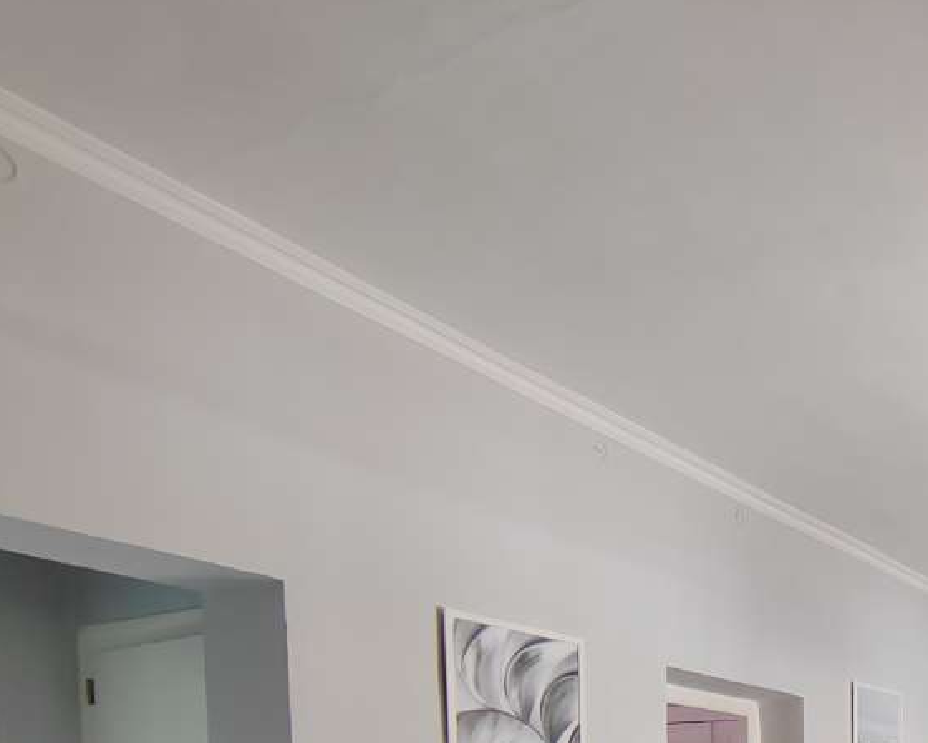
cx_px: 999
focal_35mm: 34
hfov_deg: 42.6
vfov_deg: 34.4
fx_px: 934
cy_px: 898
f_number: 2.2
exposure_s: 1/50
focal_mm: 2.16
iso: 250
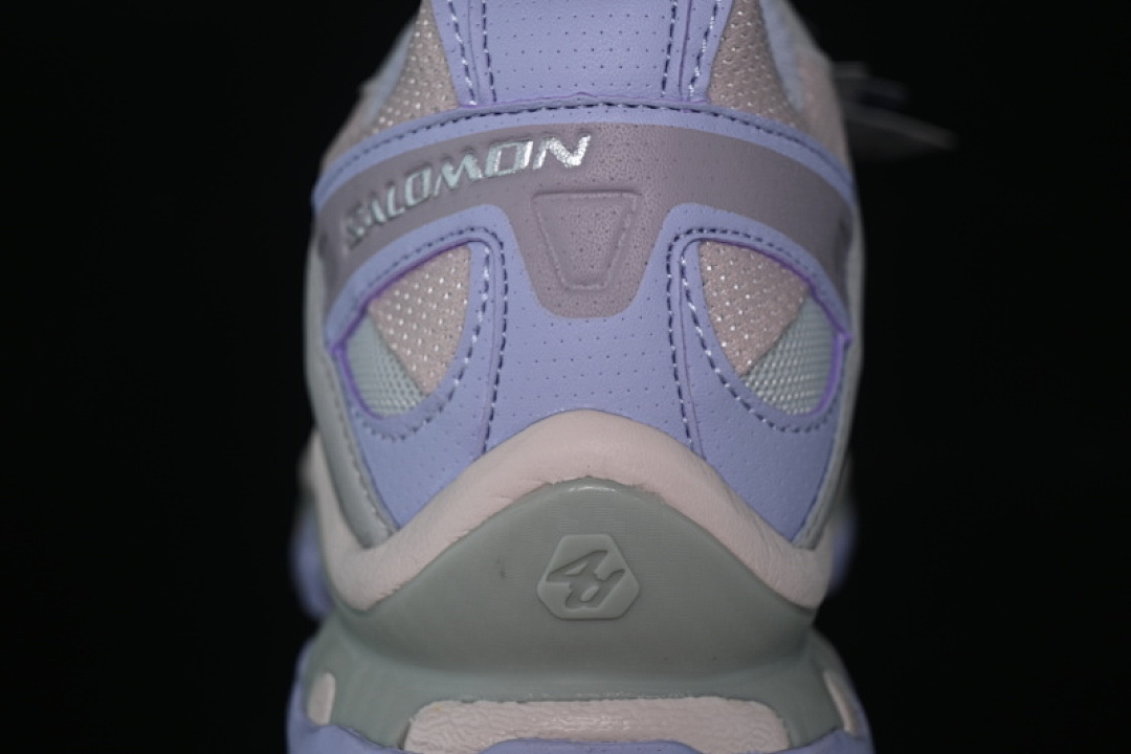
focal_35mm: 75
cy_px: 377
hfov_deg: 27.0
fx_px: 2356
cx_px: 566
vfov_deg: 18.2
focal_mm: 50
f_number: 6.3
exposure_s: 1/60
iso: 160
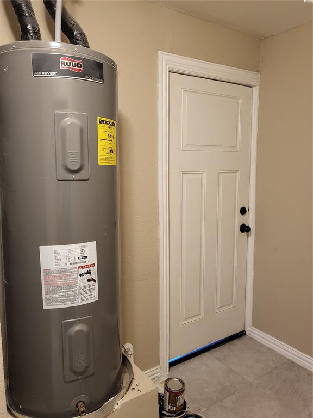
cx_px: 156
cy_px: 209
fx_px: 313
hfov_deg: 53.1
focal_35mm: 26
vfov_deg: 67.3
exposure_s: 1/40
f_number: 1.8
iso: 320
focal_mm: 4.25
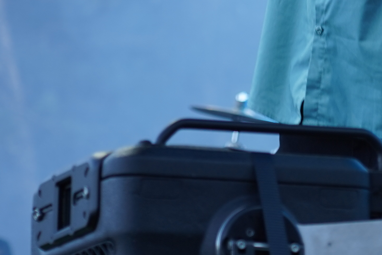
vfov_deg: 3.2
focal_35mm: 432
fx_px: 4584
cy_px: -53
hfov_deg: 4.8
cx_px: 205
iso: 200
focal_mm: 105
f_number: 4
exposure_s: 1/125
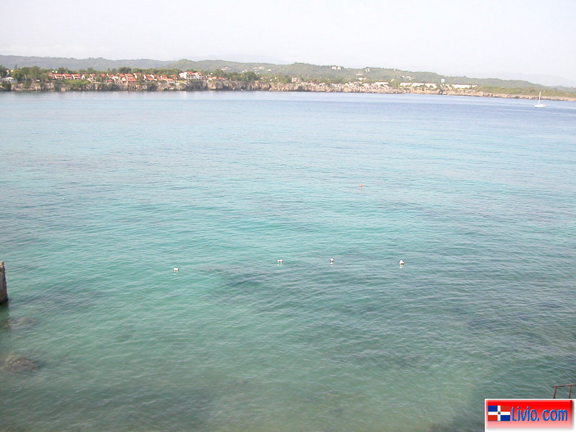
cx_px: 288
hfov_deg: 50.1
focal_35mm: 37
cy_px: 216
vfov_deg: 38.7
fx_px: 616
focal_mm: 5.6
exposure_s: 1/586
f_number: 2.7
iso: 100
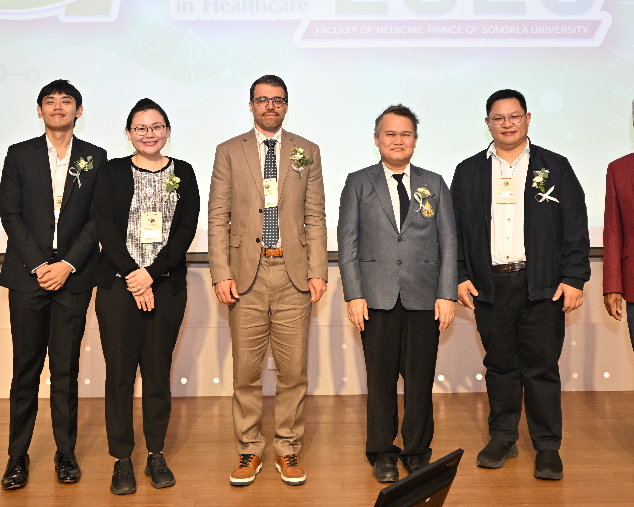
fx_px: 844
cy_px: 108
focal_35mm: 45
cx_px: 331
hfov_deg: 41.1
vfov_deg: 32.6
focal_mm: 24
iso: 800
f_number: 2.8
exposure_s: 1/200
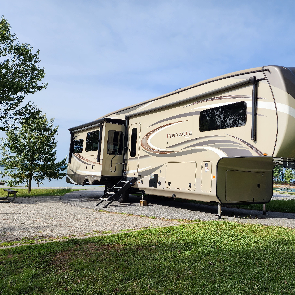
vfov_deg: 57.3
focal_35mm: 28
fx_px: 270
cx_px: 177
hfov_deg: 56.9
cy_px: 150
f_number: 1.8
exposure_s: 1/955
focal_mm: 6.4
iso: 12
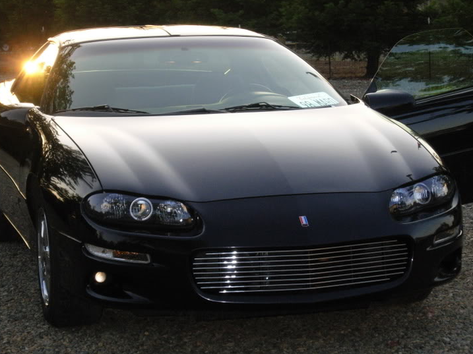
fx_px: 1571
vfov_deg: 12.9
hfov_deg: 17.1
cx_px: 244
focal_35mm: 115
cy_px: 196
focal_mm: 21.5
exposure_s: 1/256
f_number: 4.7
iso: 200
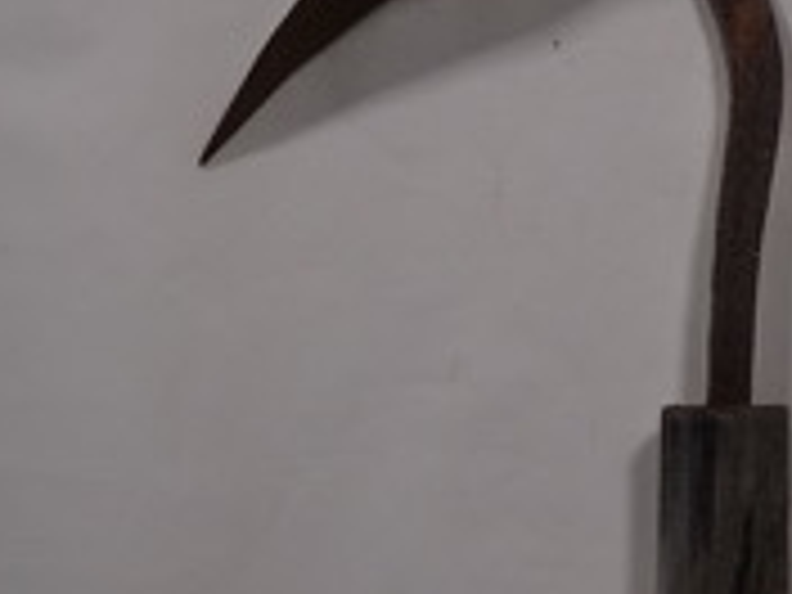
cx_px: 585
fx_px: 2883
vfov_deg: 11.8
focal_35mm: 126
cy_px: 346
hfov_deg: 15.6
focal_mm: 32
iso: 400
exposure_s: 1/160
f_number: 5
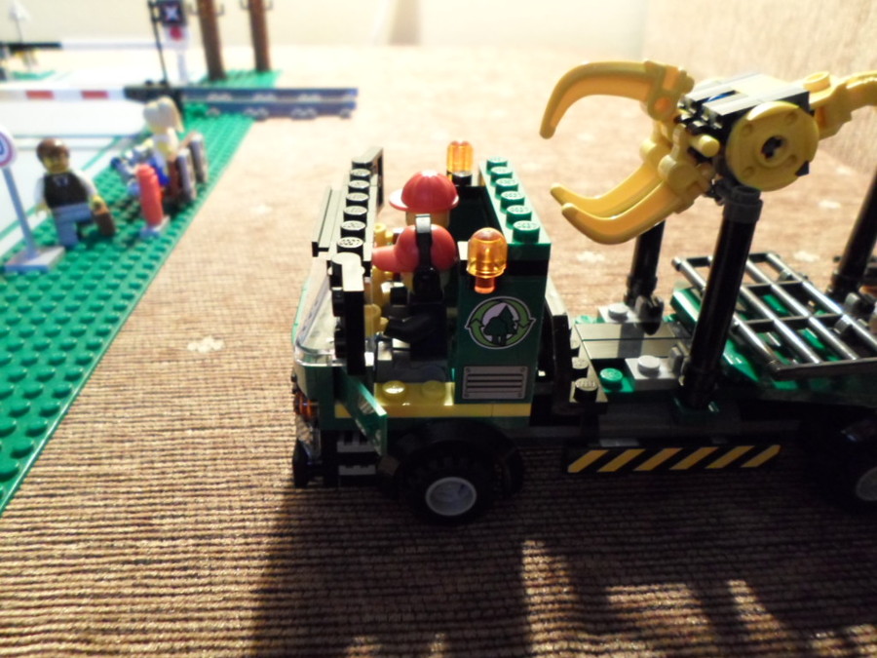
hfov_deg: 69.4
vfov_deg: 54.9
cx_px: 438
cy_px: 329
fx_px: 633
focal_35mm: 25
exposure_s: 1/6
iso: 400
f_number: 2.5
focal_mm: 4.5
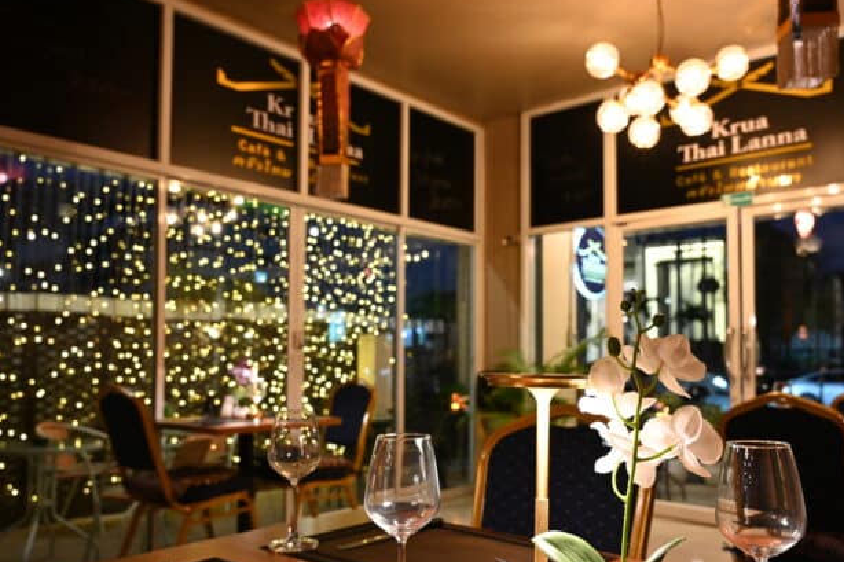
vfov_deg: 43.4
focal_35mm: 30
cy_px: 333
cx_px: 495
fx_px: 703
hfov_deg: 61.5
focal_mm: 24
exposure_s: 1/80
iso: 3200
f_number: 4
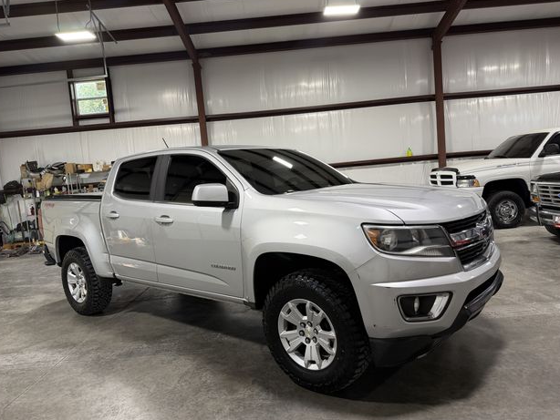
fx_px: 405
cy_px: 209
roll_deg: +6.2
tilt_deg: -2.4
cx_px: 281
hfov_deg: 69.4
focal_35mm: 25
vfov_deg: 54.9
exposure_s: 1/60
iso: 125
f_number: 1.78
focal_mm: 6.76
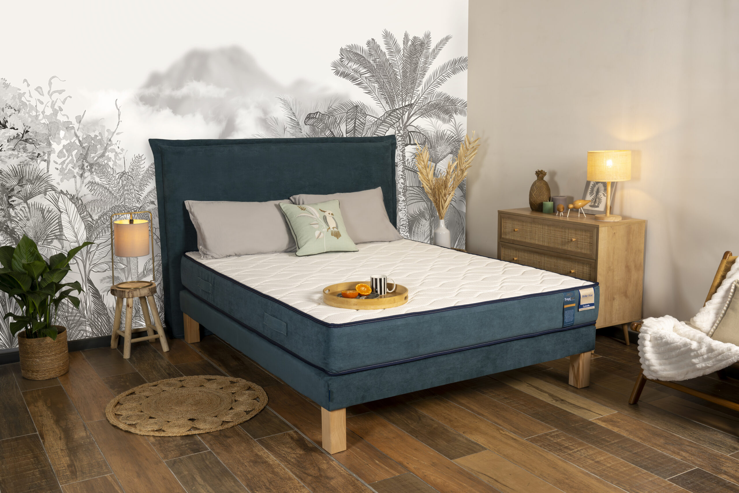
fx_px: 718
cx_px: 370
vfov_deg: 37.9
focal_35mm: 35
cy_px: 246
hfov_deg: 54.4
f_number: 8
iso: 320
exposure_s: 1/60
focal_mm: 35
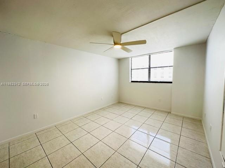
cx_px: 112
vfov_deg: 85.7
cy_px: 84
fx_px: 91
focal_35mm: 14
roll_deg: -0.5
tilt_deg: -4.3
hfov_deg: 102.1
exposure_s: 1/120
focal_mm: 2.22
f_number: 2.2
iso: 125
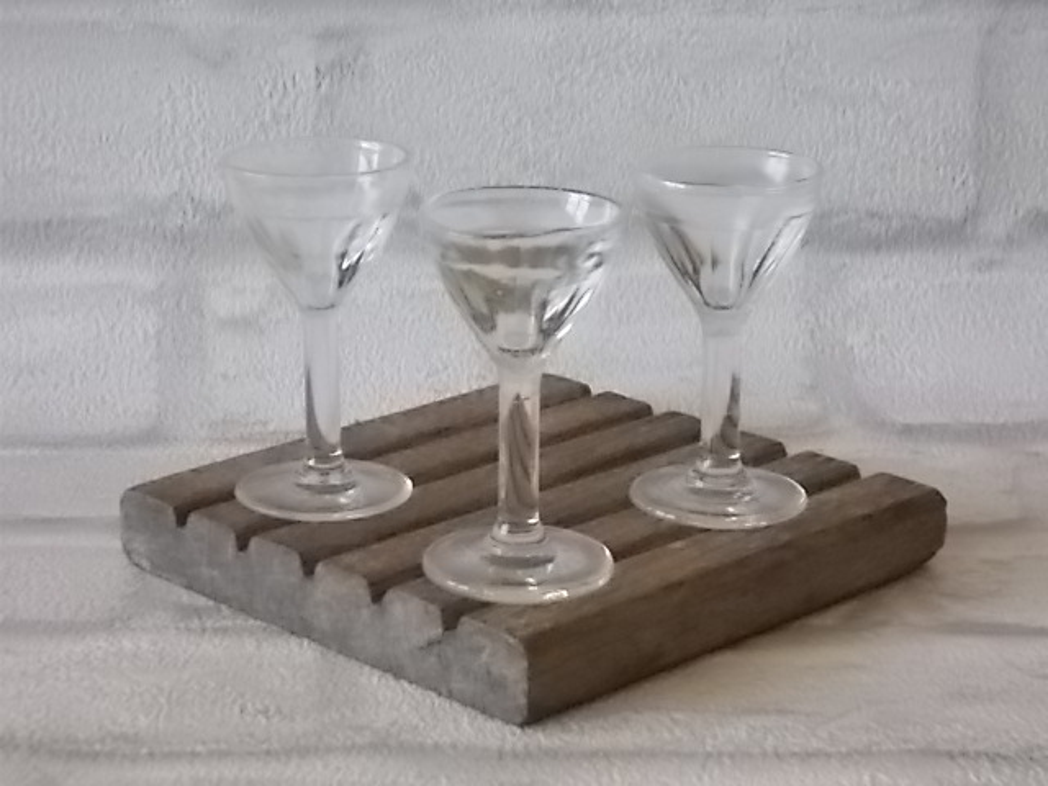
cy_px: 393
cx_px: 524
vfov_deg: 17.2
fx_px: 2604
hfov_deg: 22.8
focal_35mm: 86
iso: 800
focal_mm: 15.4
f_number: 6.3
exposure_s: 1/60
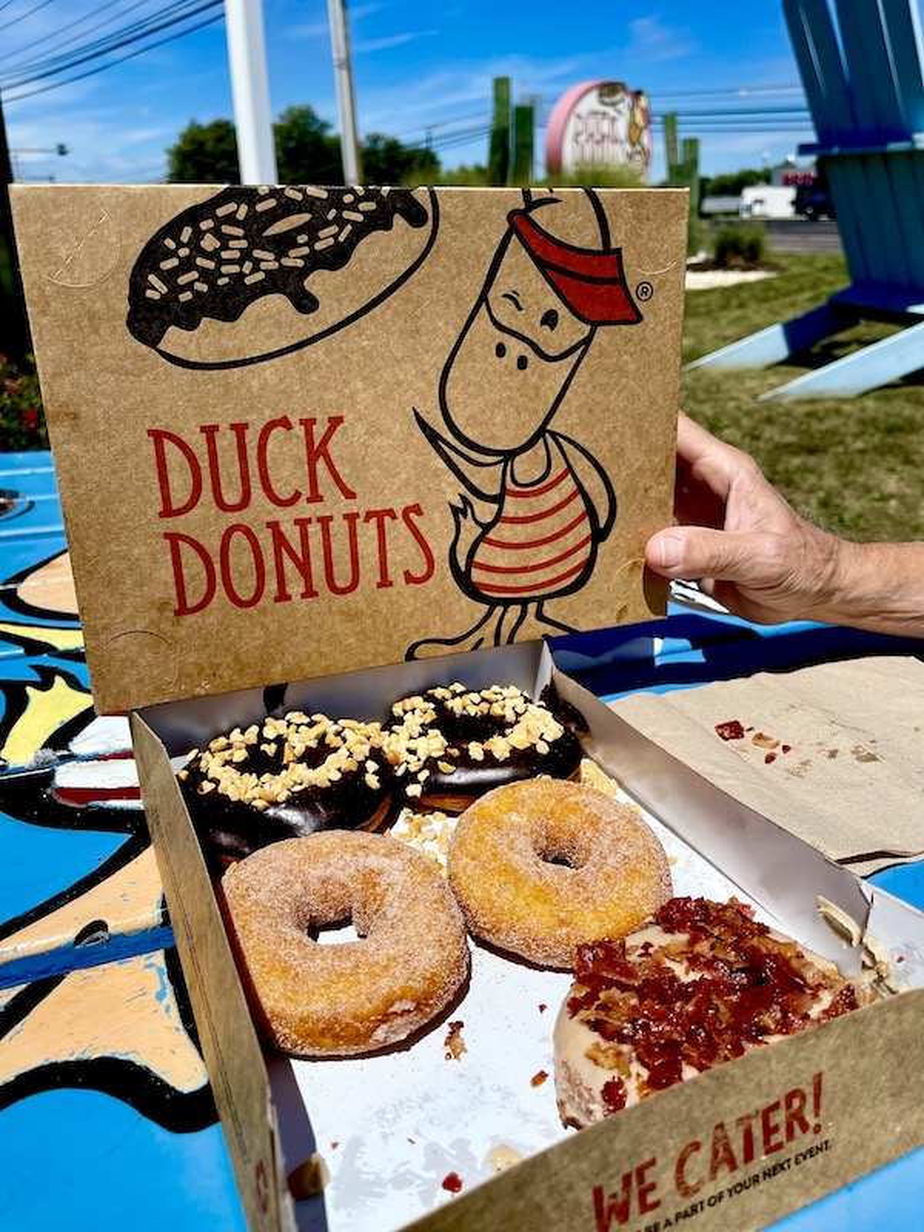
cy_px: 616
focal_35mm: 26
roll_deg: +1.8
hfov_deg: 53.1
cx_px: 462
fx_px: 925
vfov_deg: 67.3
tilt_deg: -21.3
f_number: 1.6
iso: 32
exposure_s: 1/6250
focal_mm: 5.1
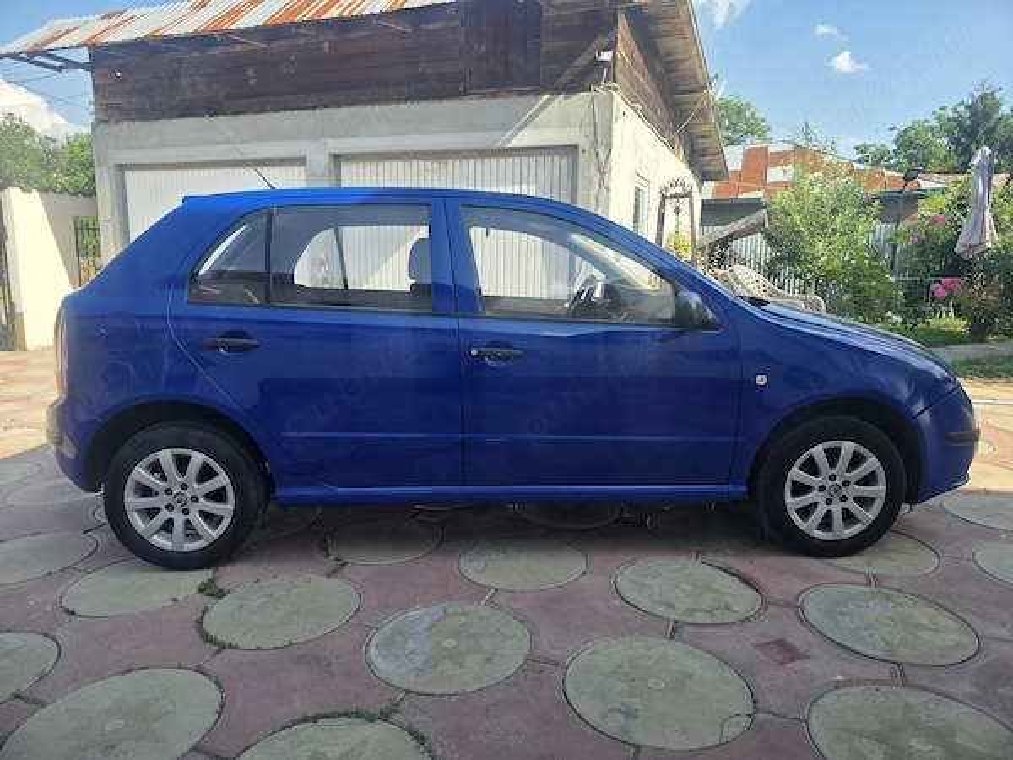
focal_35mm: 23
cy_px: 380
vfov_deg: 58.9
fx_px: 673
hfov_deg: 73.9
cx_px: 506
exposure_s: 1/2551
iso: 80
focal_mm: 6.3
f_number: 1.7
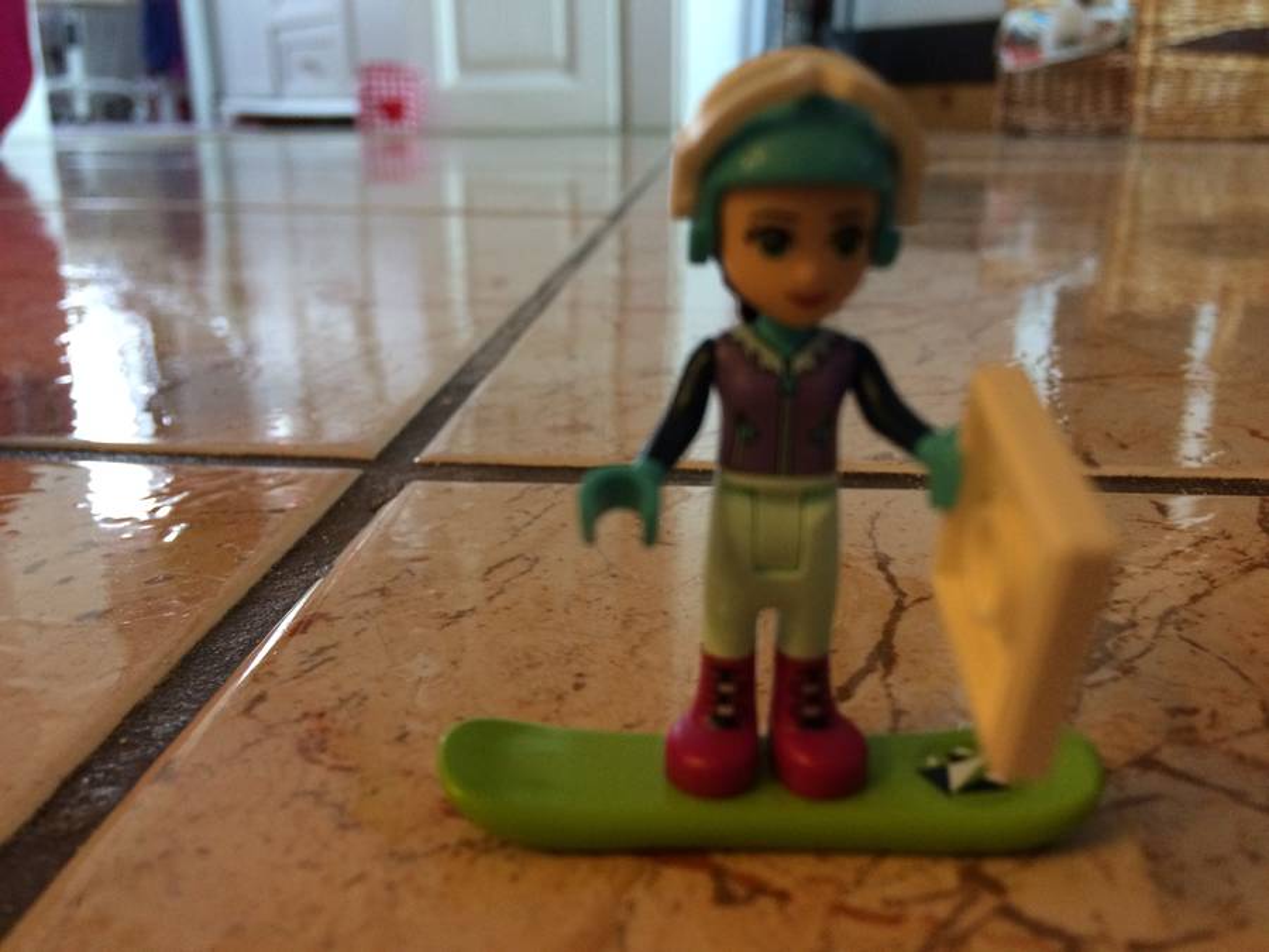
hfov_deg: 61.7
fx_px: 1063
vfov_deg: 48.2
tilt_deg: -18.3
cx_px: 634
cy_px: 476
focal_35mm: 29
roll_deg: -0.2
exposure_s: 1/33
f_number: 2.2
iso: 250
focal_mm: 4.15
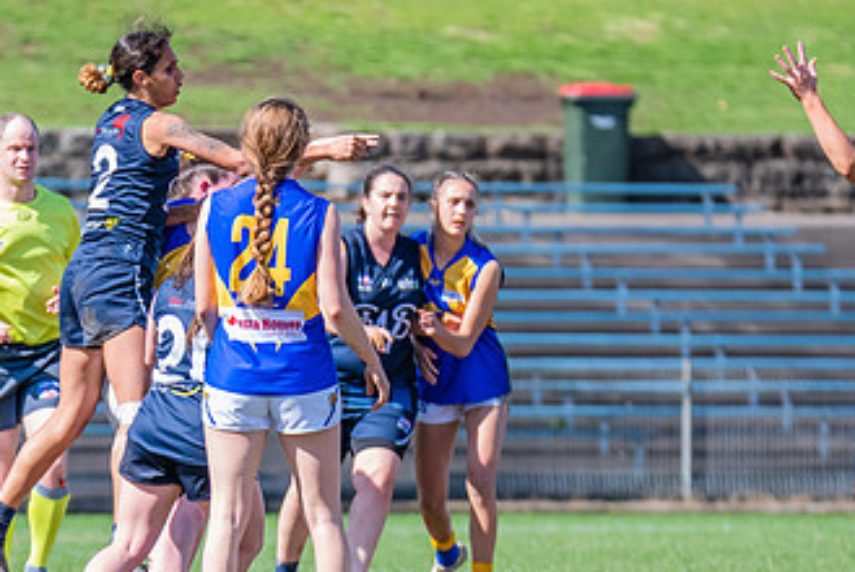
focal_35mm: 689
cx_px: 231
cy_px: 356
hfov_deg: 3.0
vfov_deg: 2.0
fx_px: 16378
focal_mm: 300
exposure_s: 1/1600
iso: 800
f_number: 7.1
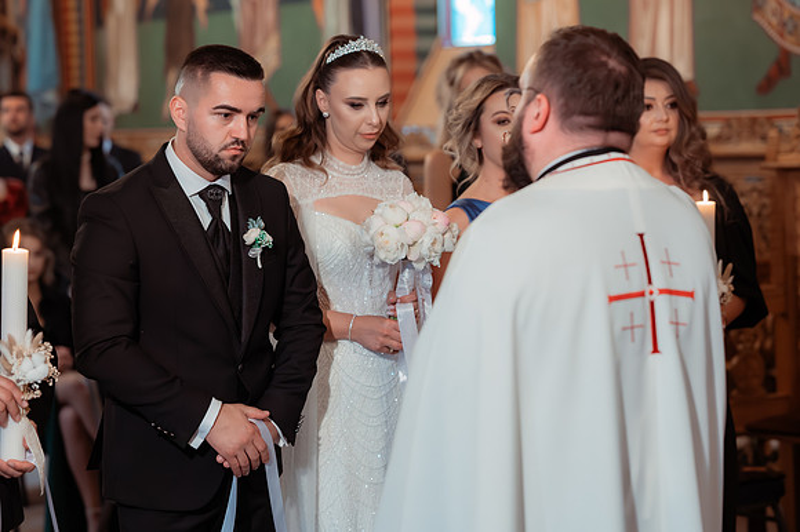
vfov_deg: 16.1
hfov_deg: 23.9
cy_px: 266
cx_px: 400
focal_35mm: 85
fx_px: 1888
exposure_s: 1/250
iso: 3200
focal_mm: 85
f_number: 2.8
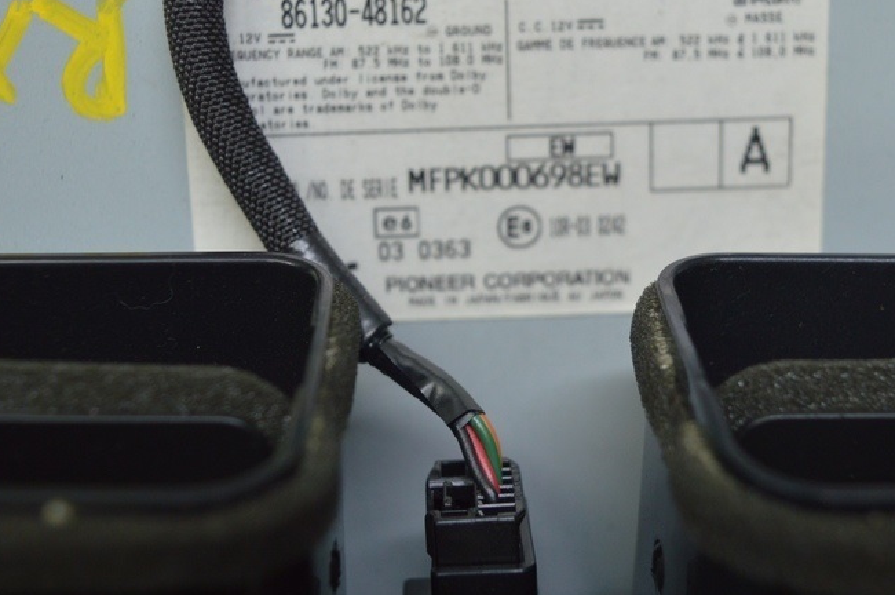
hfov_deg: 38.2
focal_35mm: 52
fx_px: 1291
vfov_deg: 25.9
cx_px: 443
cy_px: 240
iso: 400
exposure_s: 1/50
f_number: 3.8
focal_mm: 22
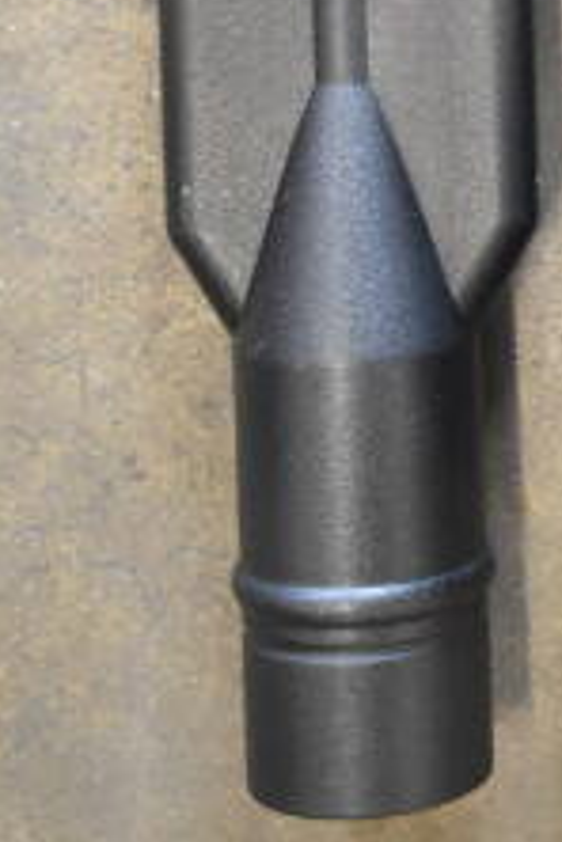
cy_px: -391
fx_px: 3607
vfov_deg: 12.7
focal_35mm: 154
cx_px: 1082
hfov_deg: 8.5
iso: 1600
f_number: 4
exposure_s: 1/60
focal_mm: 25
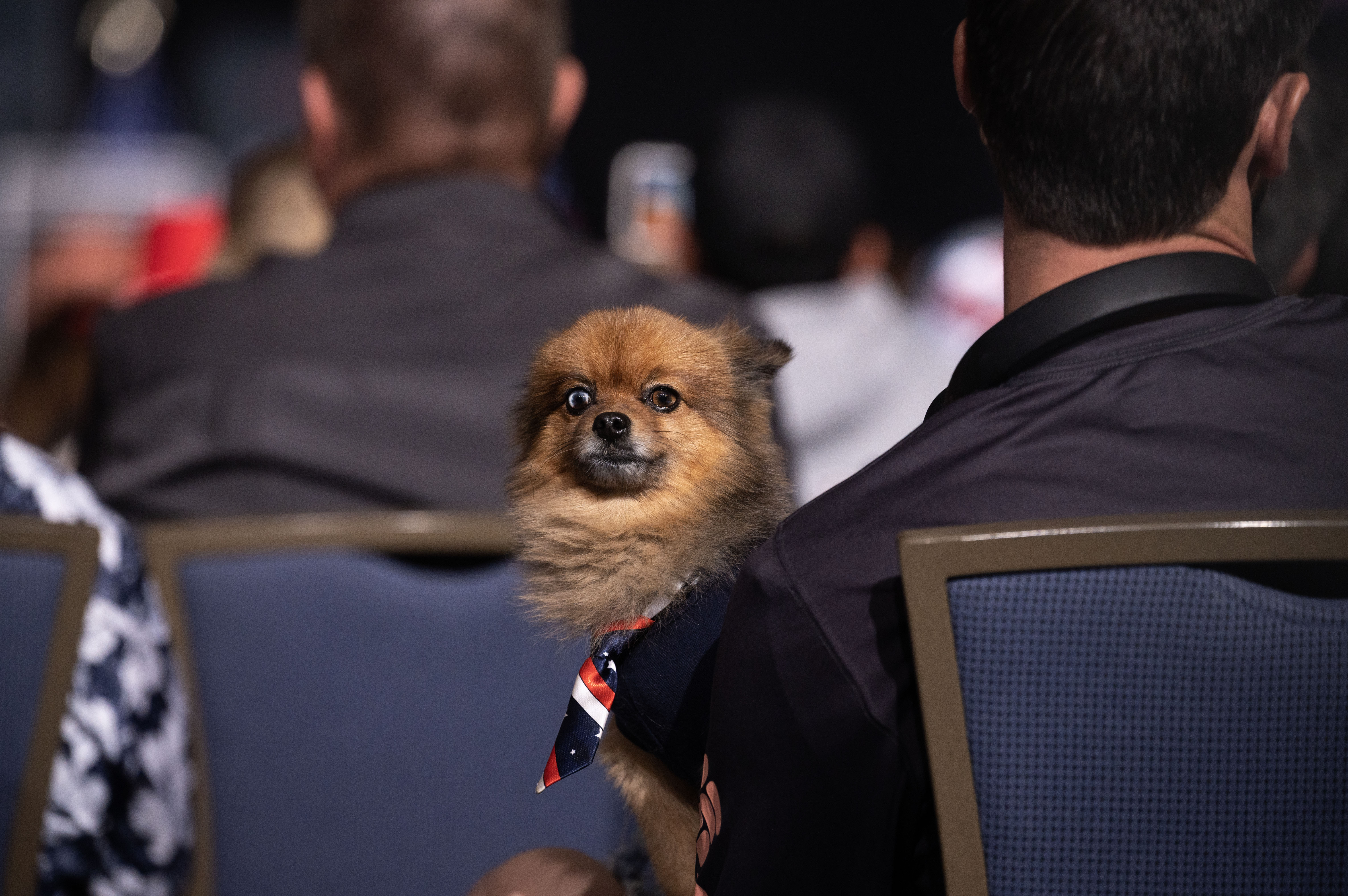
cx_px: 674
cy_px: 448
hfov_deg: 10.3
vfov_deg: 6.9
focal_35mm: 200
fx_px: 7484
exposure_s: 1/750
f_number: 4
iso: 1600
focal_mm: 200
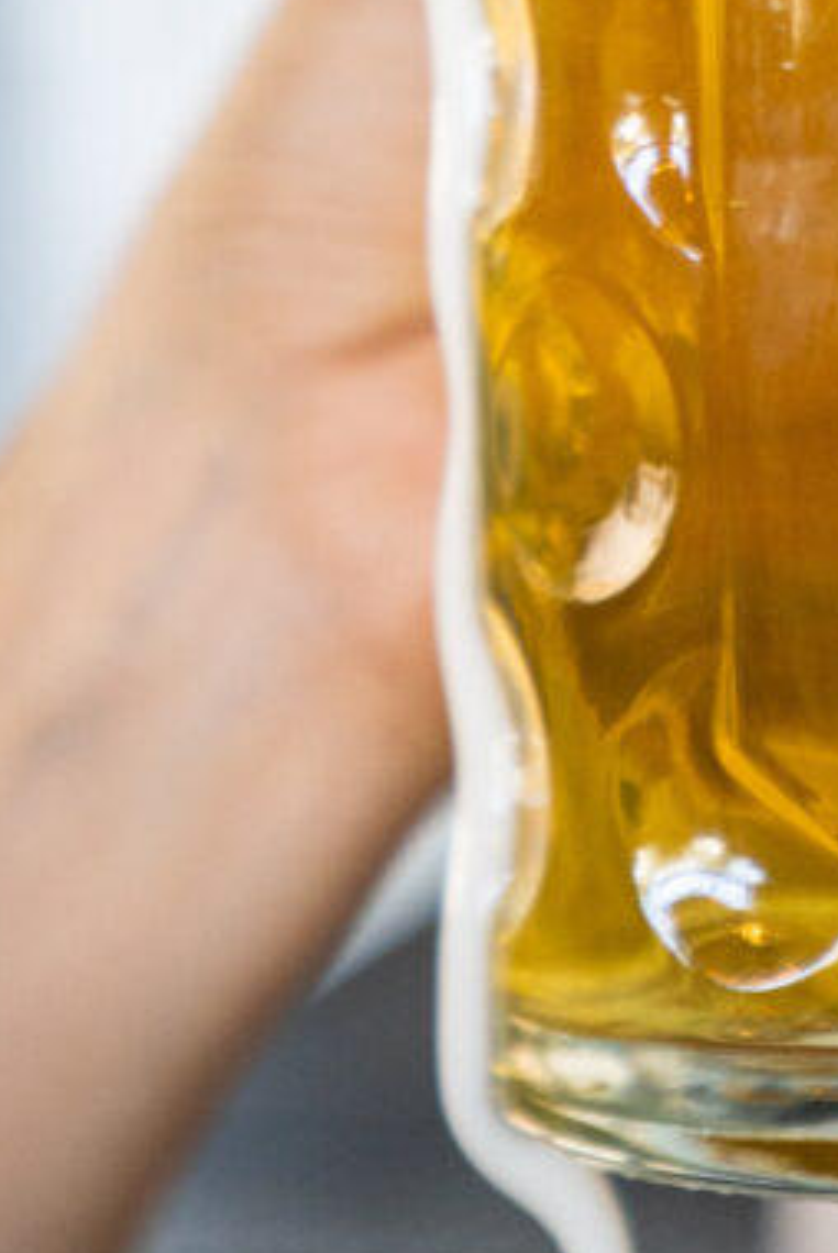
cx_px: 790
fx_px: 9305
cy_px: -504
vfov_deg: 7.6
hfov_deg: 5.1
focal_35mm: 267
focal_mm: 70
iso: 500
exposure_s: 1/125
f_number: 2.8
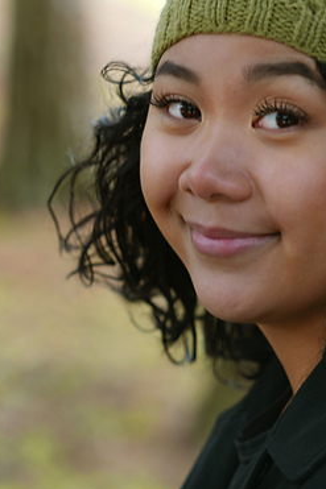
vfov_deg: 13.0
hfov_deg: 8.7
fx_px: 2134
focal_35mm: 157
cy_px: 95
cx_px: 273
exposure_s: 1/20
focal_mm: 91
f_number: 4
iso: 80
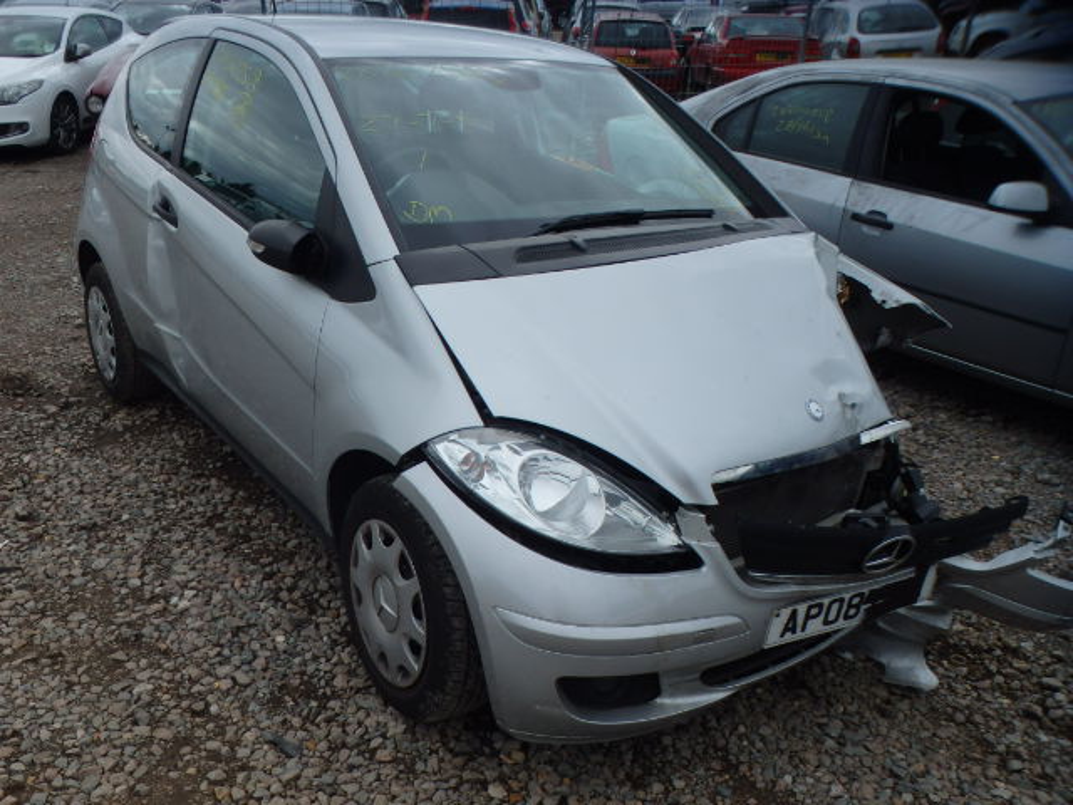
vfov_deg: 41.8
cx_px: 536
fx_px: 1054
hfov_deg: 54.0
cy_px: 402
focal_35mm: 34
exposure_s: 1/500
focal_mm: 6.1
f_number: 4.4
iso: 125
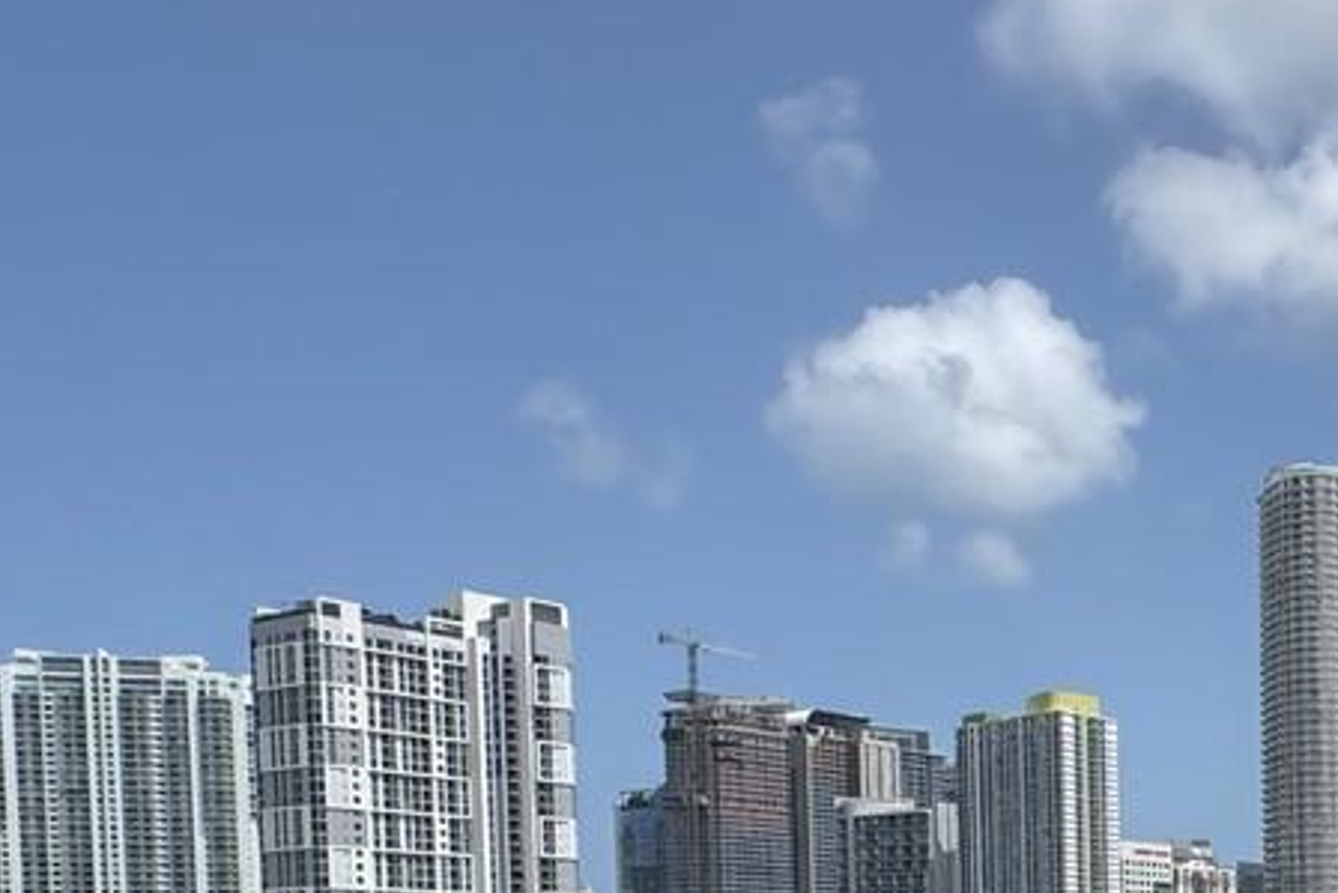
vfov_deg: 23.5
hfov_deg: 33.5
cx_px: 1451
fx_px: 1933
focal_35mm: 52
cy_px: 1102
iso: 40
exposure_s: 1/3906
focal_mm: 2.22
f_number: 2.2
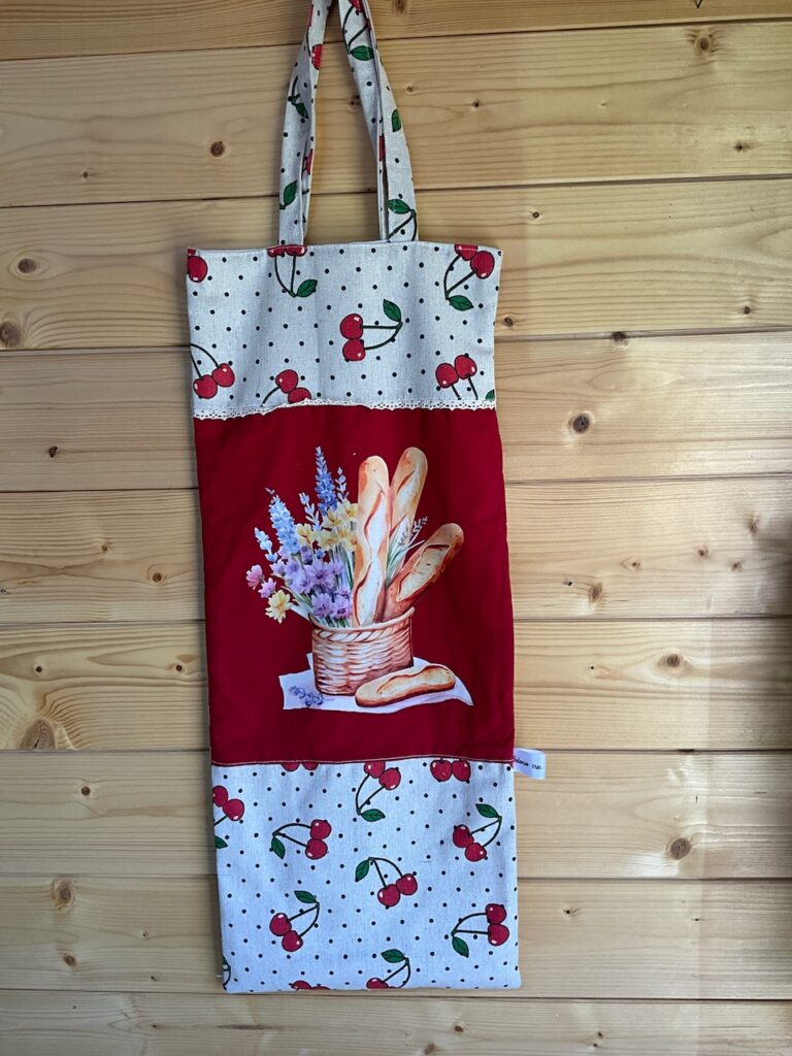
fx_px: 885
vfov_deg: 61.7
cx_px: 396
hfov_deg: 48.2
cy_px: 528
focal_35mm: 29
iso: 25
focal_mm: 3
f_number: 1.8
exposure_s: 1/100
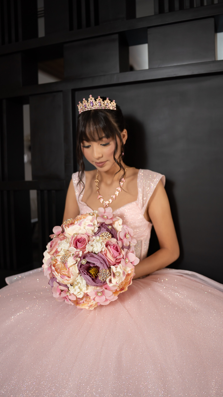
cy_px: 197
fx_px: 315
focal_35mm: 30
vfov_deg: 64.3
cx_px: 116
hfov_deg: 38.9
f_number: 2.8
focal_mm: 28
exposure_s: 1/100
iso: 100
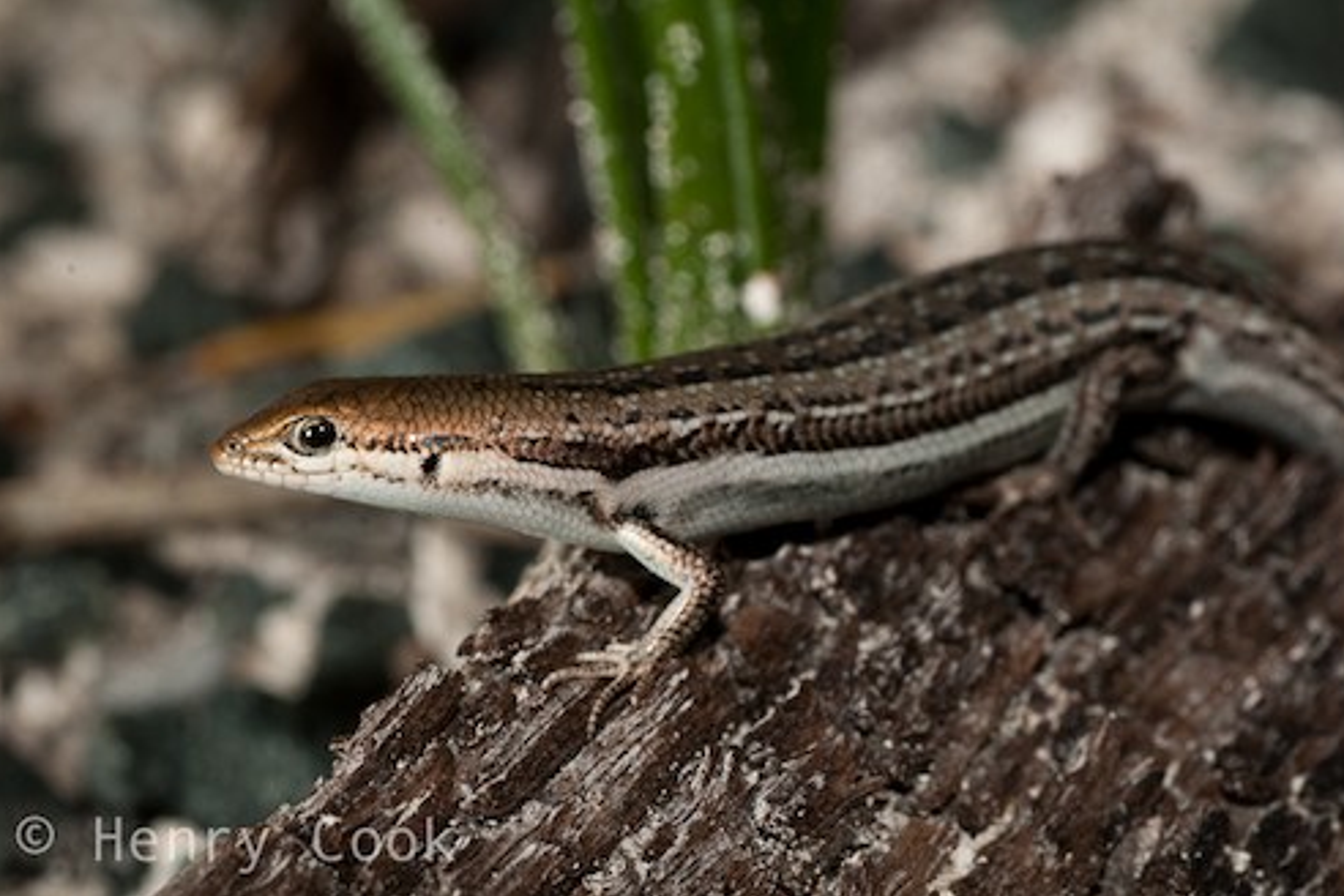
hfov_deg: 15.0
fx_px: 5114
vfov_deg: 10.0
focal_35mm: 137
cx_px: 667
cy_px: 448
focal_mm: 90
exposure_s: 1/250
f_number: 20
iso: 200
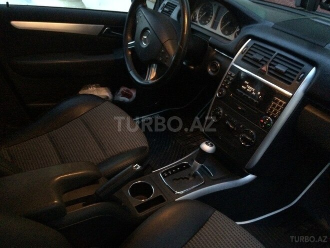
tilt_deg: -34.4
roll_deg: -2.6
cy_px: 124
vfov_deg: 48.2
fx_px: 276
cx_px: 165
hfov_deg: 61.7
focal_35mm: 29
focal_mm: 4.15
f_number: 2.2
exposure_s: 1/17
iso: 640
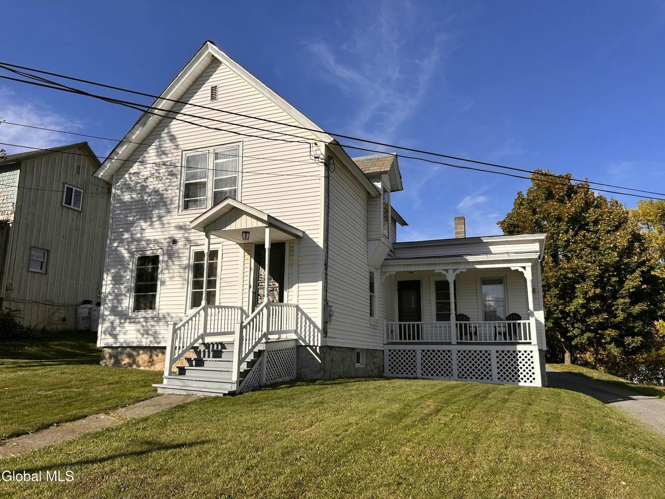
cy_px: 250
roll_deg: +0.7
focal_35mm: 26
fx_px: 499
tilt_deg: +11.6
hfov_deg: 67.3
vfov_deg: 53.1
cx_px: 332
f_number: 1.5
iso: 50
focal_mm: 5.7
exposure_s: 1/5587
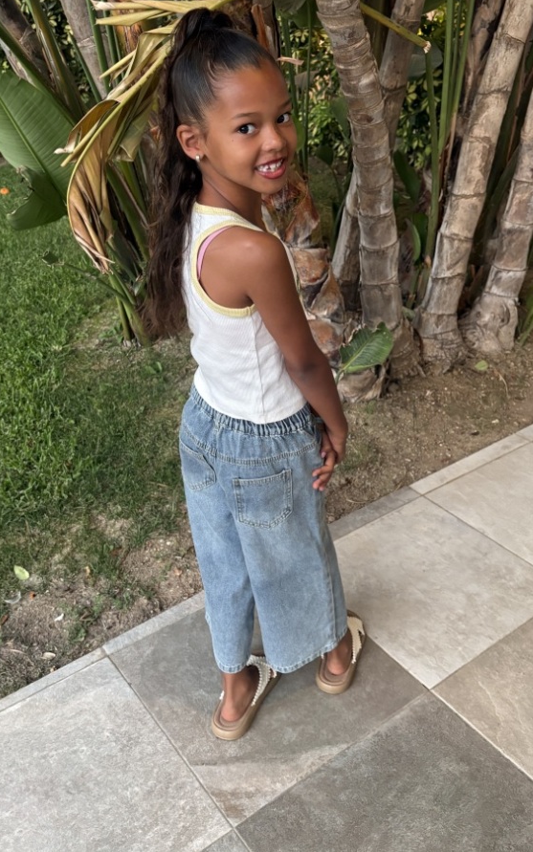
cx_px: 281
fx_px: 767
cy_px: 394
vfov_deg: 58.1
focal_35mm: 33
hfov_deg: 38.3
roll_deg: -0.1
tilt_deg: -27.9
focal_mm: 5.96
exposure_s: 1/50
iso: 400
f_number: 1.6
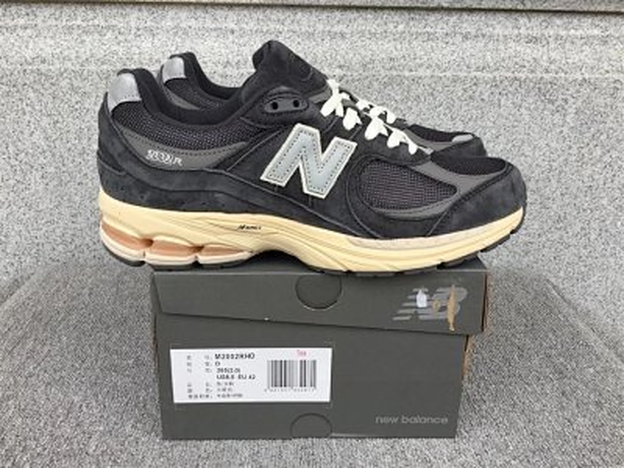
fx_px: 559
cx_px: 312
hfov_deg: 58.4
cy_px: 234
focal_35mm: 31
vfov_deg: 45.4
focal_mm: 3.3
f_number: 2.4
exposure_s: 1/234
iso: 25
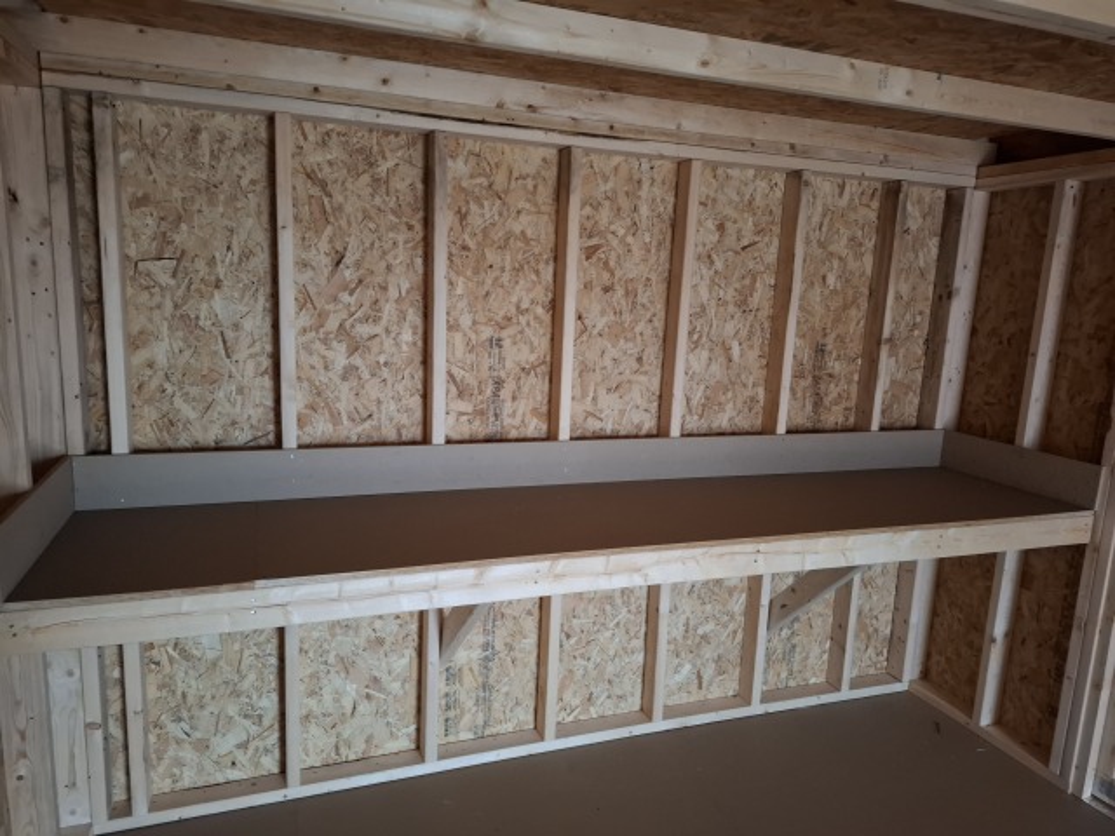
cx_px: 558
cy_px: 418
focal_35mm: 23
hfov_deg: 73.9
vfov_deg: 58.9
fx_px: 741
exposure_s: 1/20
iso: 800
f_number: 1.8
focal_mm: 5.54
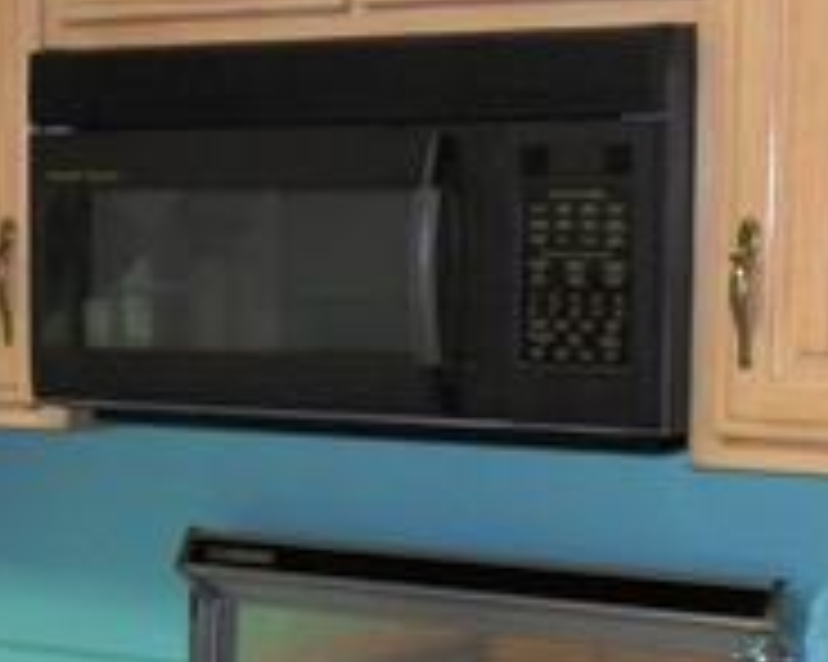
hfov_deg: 15.2
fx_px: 2915
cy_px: 563
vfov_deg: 12.9
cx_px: -315
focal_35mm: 119
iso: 200
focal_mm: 6.3
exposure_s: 1/45
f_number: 3
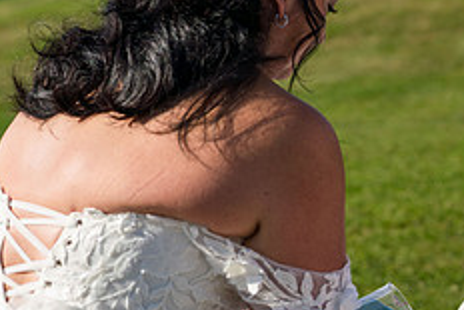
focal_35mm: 155
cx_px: 466
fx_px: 1999
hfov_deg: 13.1
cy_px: 255
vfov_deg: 8.8
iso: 250
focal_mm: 62
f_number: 4
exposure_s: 1/2500
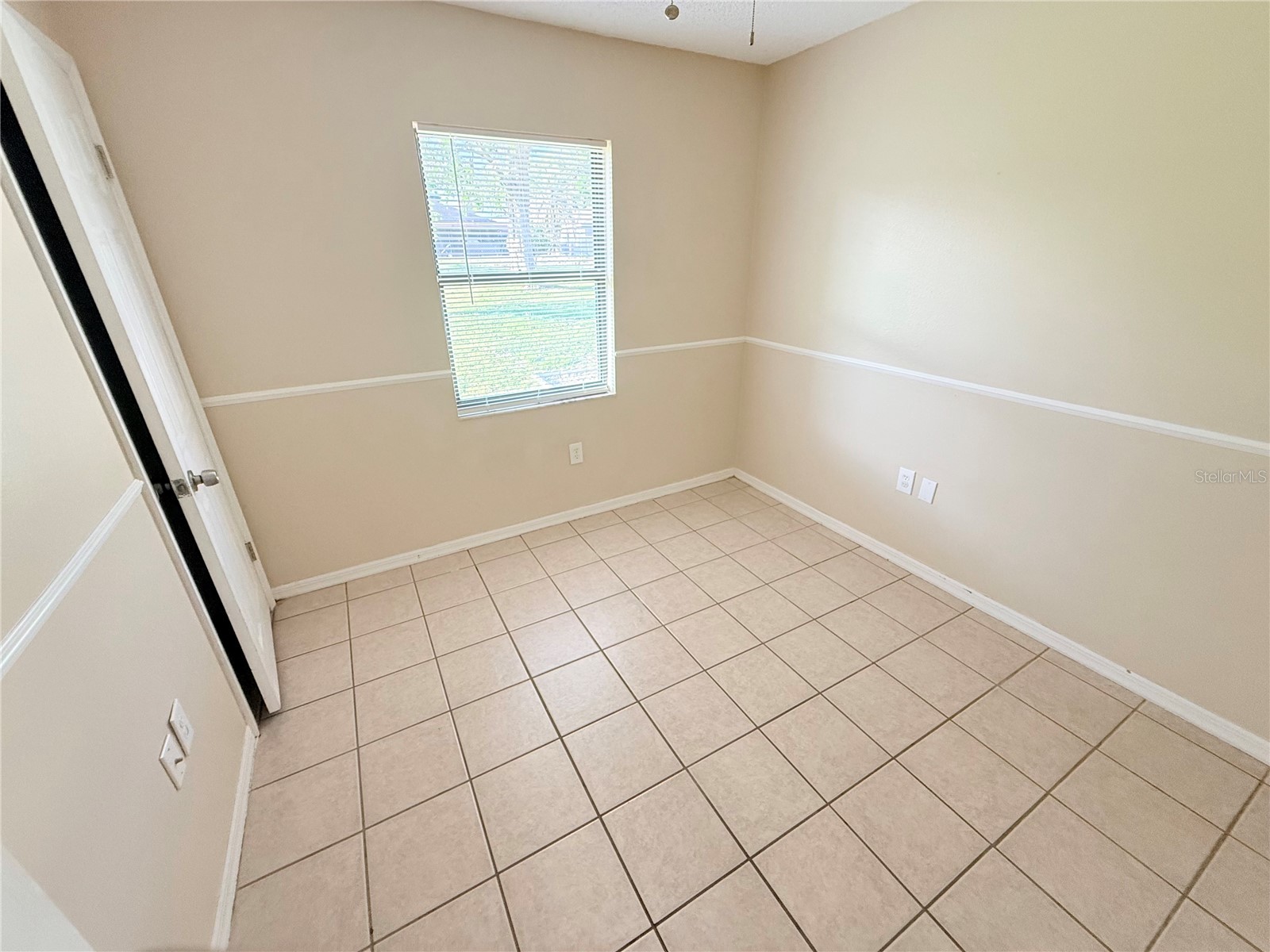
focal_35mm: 14
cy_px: 476
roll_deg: +0.8
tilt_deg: -24.5
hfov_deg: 102.1
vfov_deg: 85.7
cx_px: 635
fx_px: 514
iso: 250
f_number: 2.2
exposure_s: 1/99
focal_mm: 2.22
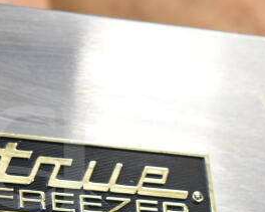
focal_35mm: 179
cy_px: 186
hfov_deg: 10.7
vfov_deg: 8.6
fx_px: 1404
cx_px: -2
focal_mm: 55
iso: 3600
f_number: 5.6
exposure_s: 1/100
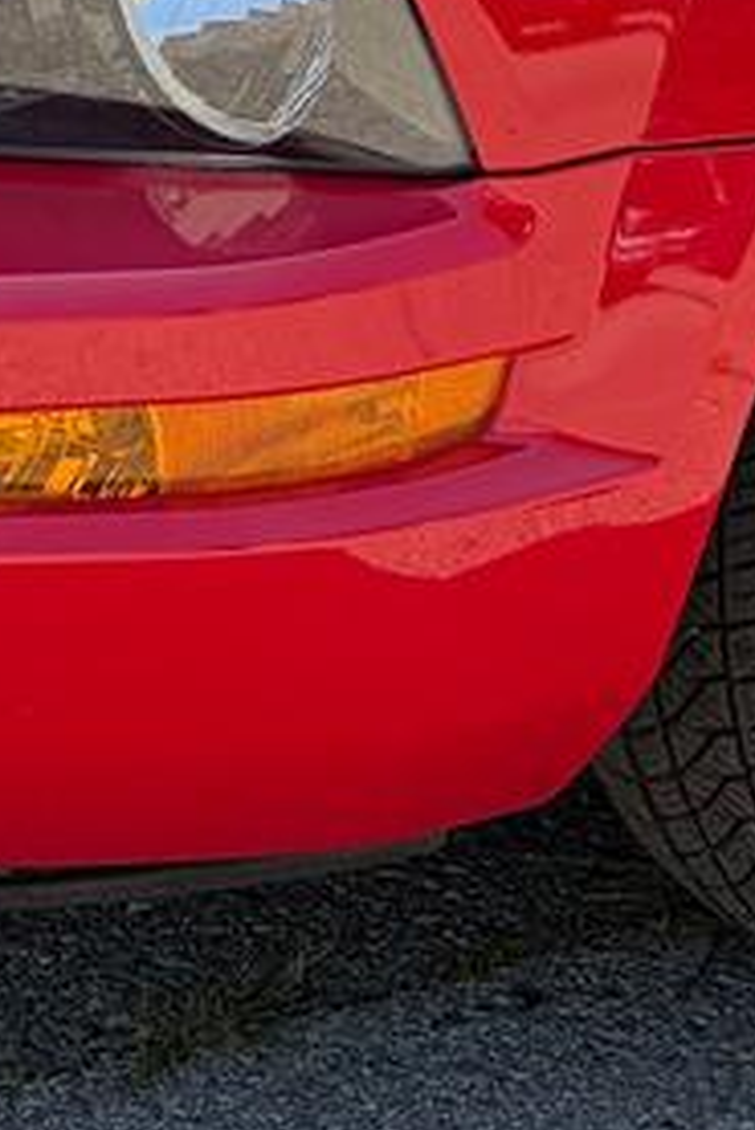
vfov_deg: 15.5
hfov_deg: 10.9
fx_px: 3927
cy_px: -388
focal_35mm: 125
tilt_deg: -6.6
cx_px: 784
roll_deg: +2.4
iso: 64
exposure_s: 1/1217
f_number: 1.6
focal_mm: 5.96
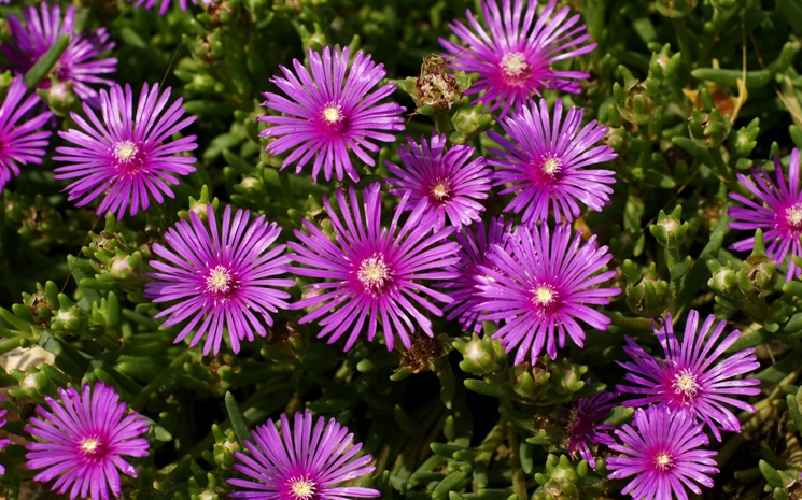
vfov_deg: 16.9
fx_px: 1682
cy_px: 257
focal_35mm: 77
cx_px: 403
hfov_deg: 26.8
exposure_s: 1/800
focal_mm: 50
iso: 200
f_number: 8
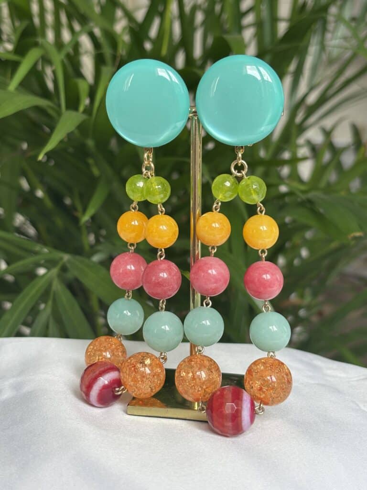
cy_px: 245
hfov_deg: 28.0
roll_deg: -0.9
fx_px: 735
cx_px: 184
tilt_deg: -9.1
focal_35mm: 52
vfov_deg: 36.8
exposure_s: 1/161
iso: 32
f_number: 1.6
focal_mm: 5.96
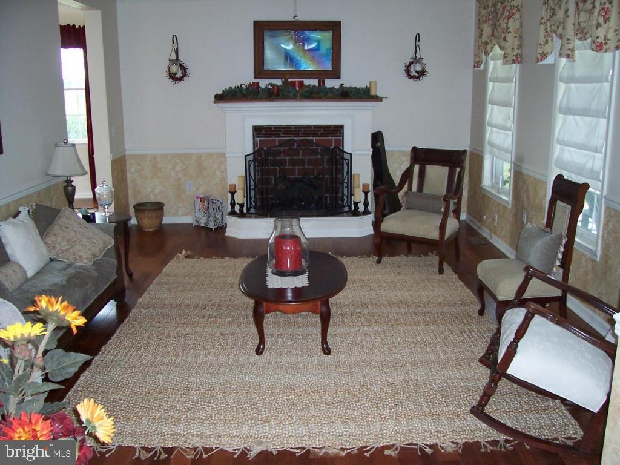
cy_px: 232
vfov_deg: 41.8
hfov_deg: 54.0
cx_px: 310
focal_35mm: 34
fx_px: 609
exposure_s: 1/60
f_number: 2.7
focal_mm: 5.6
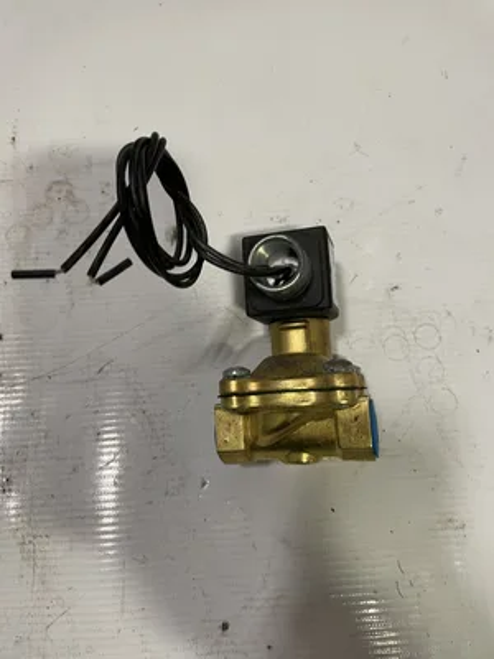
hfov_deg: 53.1
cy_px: 330
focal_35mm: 26
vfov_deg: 67.3
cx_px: 247
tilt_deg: -75.6
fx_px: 495
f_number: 1.6
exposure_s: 1/60
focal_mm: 4.2
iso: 125
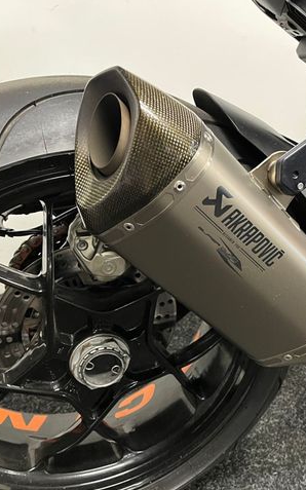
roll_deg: -0.3
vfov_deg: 52.8
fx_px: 494
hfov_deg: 34.1
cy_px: 244
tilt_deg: -26.1
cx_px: 206
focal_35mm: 37
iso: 500
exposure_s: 1/33
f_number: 1.6
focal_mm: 5.1
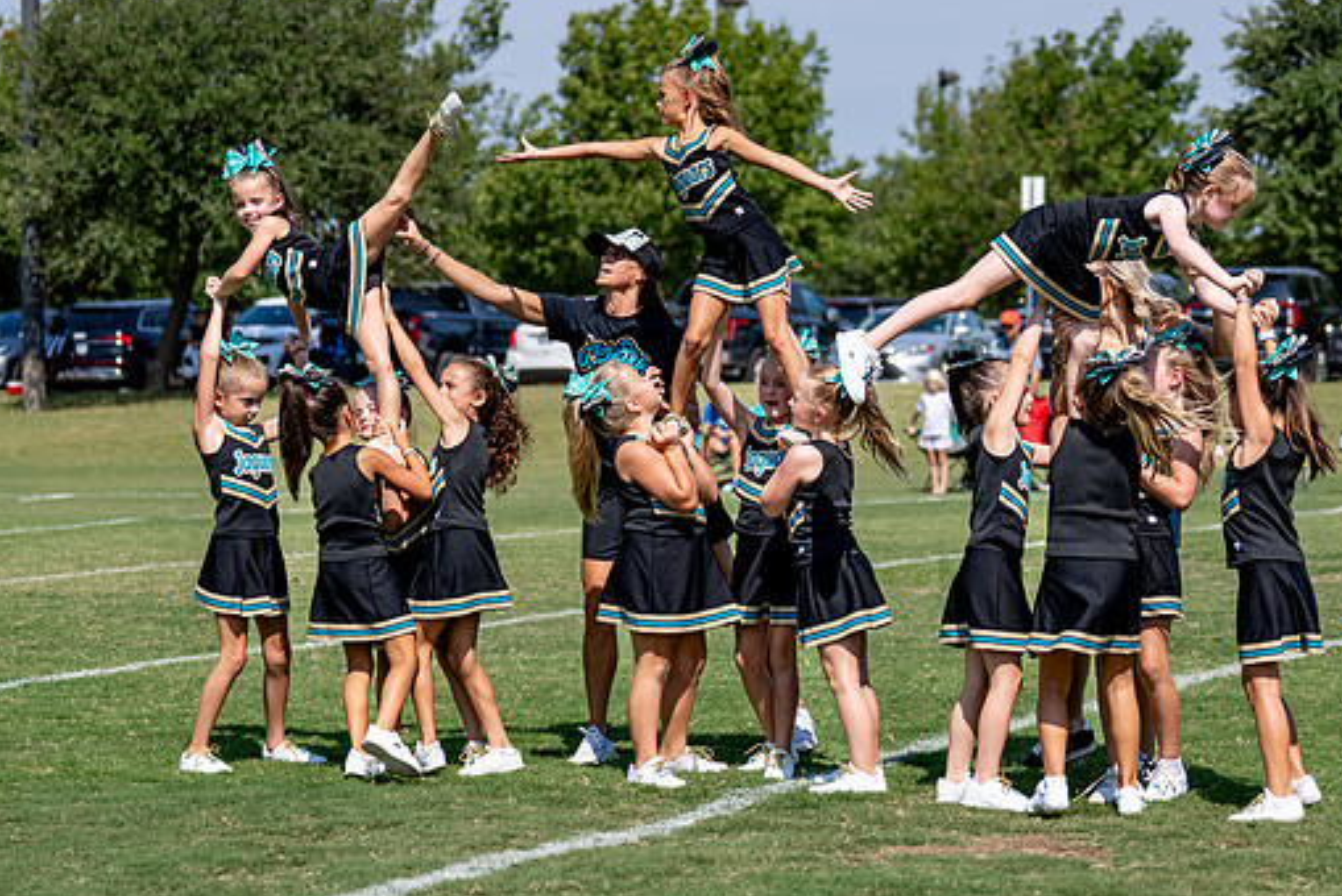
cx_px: 773
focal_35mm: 114
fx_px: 4252
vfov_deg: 12.0
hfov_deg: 17.9
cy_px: 321
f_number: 2.8
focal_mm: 70
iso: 100
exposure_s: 1/2500
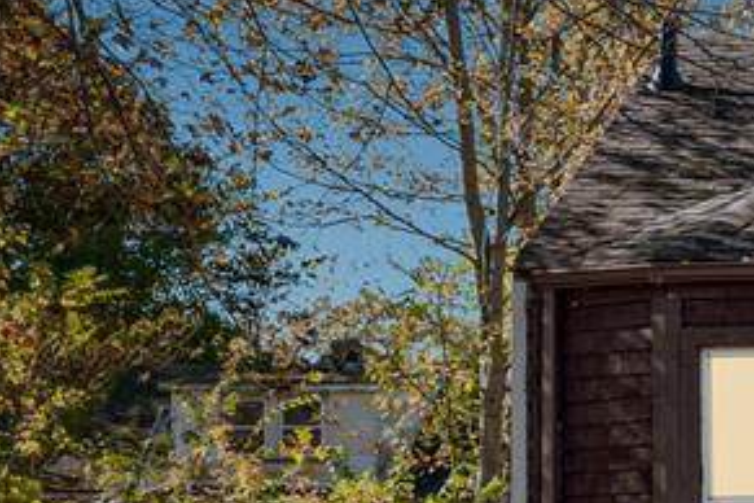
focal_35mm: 102
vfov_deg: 13.1
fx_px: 2136
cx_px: 1189
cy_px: 612
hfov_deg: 17.6
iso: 400
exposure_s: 1/60
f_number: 8
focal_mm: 29
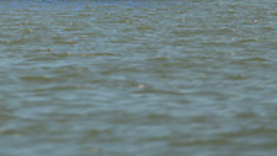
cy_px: -260
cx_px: 2
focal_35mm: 1279
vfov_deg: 0.9
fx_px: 9397
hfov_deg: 1.7
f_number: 5.6
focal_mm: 400
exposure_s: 1/1600
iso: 200
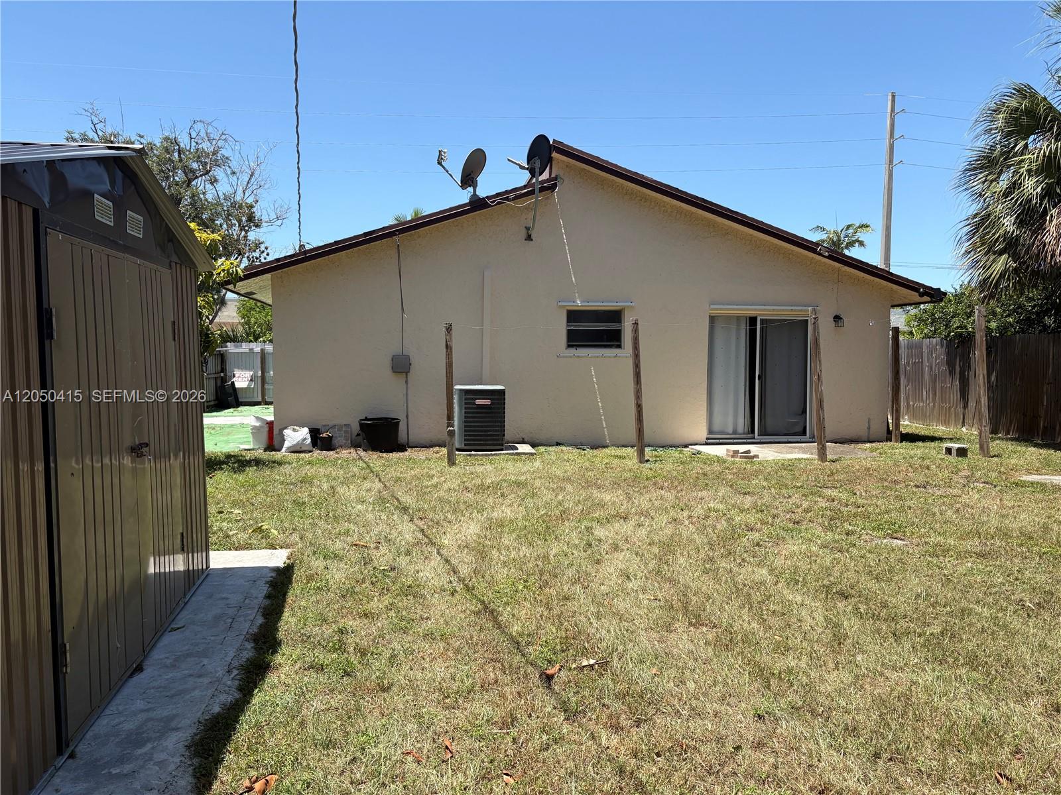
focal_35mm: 26
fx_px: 797
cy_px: 398
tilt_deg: -3.5
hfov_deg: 67.3
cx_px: 530
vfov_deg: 53.1
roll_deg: -0.3
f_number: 1.6
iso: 50
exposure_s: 1/2283
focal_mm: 5.96
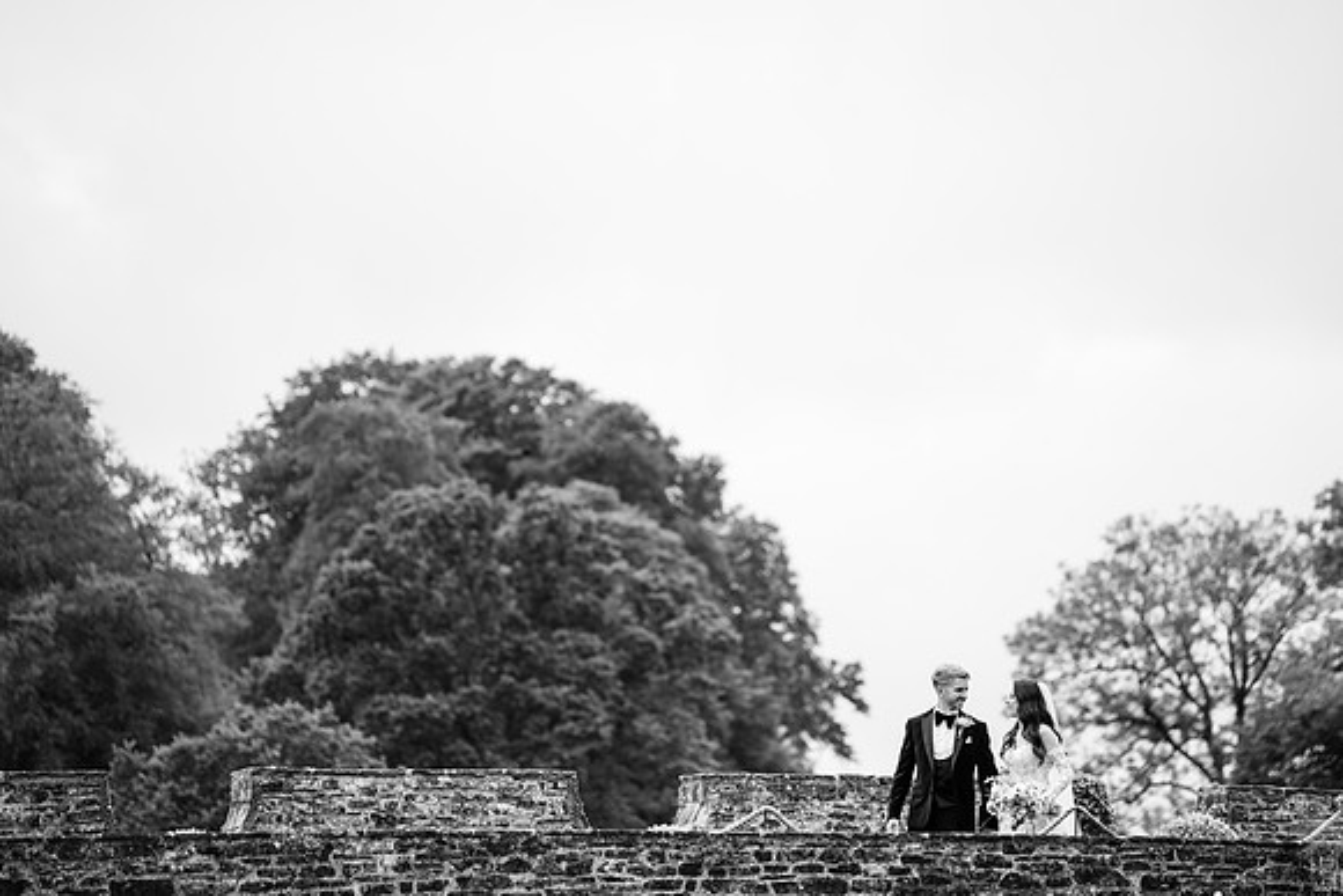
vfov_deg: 8.2
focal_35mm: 168
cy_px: 493
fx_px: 6270
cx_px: 718
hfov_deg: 12.2
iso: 80
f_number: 2.8
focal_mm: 150
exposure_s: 1/800
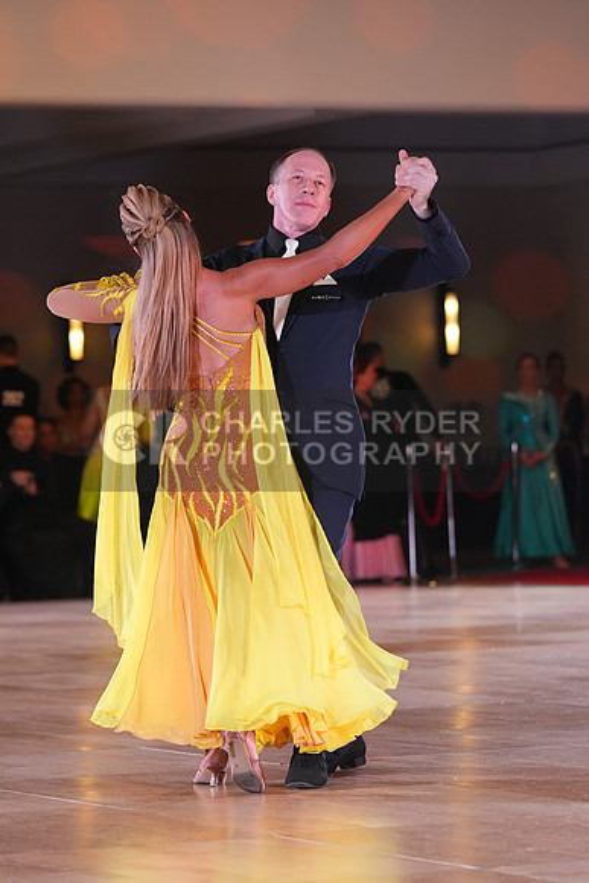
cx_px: 294
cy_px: 442
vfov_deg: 12.9
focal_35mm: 159
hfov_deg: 8.6
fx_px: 3899
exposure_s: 1/250
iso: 3200
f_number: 4.5
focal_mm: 159
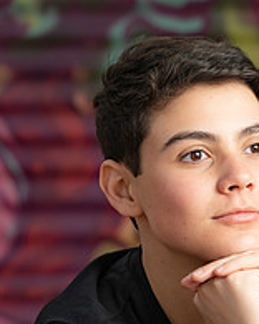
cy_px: 289
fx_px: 2175
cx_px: 237
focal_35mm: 227
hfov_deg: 6.8
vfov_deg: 8.5
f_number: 4
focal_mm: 105
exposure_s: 1/250
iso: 200
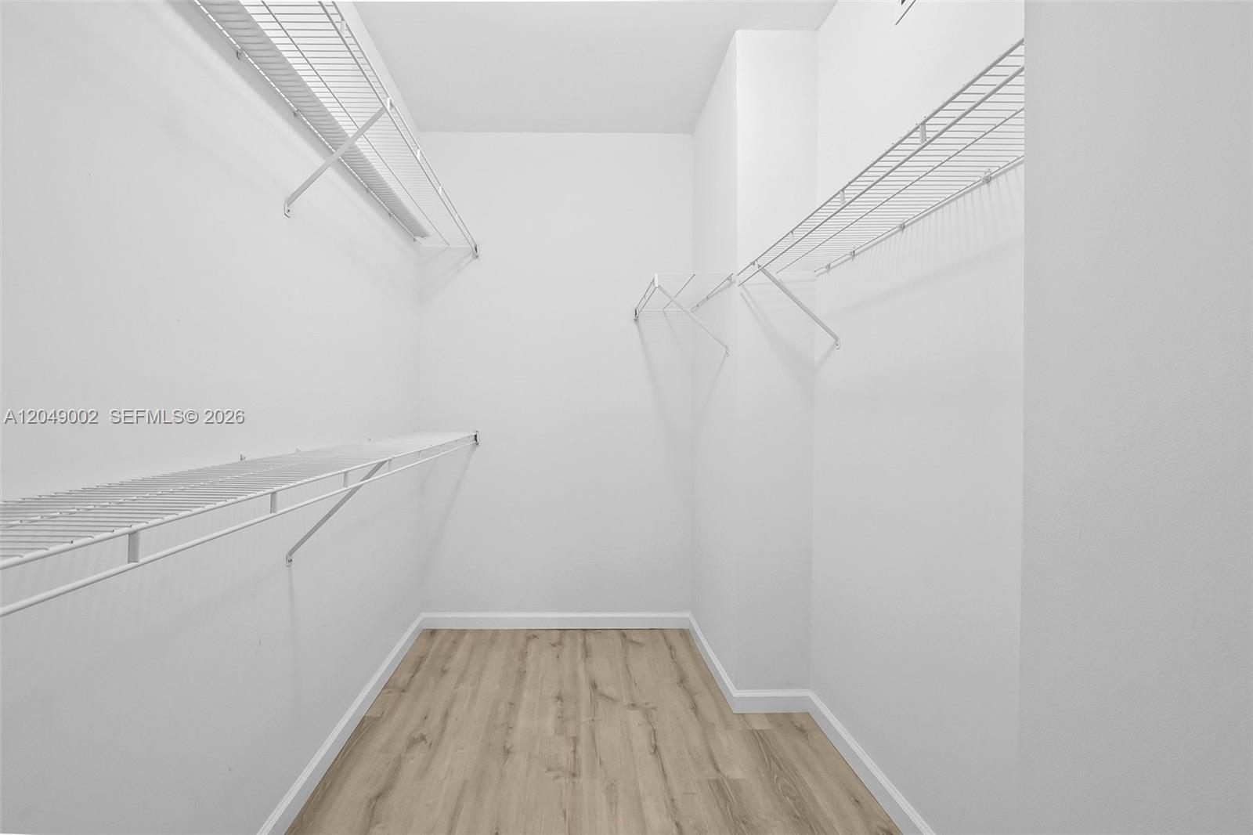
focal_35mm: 15
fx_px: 522
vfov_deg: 77.3
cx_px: 626
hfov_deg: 100.4
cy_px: 418
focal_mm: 10
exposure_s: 1/15
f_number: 8
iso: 1600
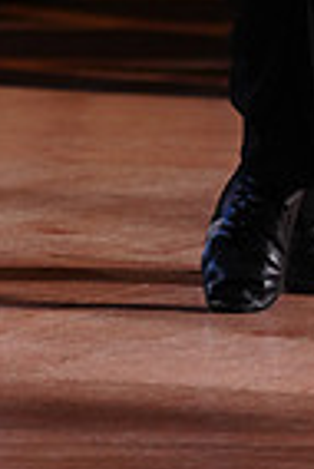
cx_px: -5
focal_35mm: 806
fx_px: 10519
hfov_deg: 1.7
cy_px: -456
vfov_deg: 2.5
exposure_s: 1/500
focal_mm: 197
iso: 2000
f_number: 2.8
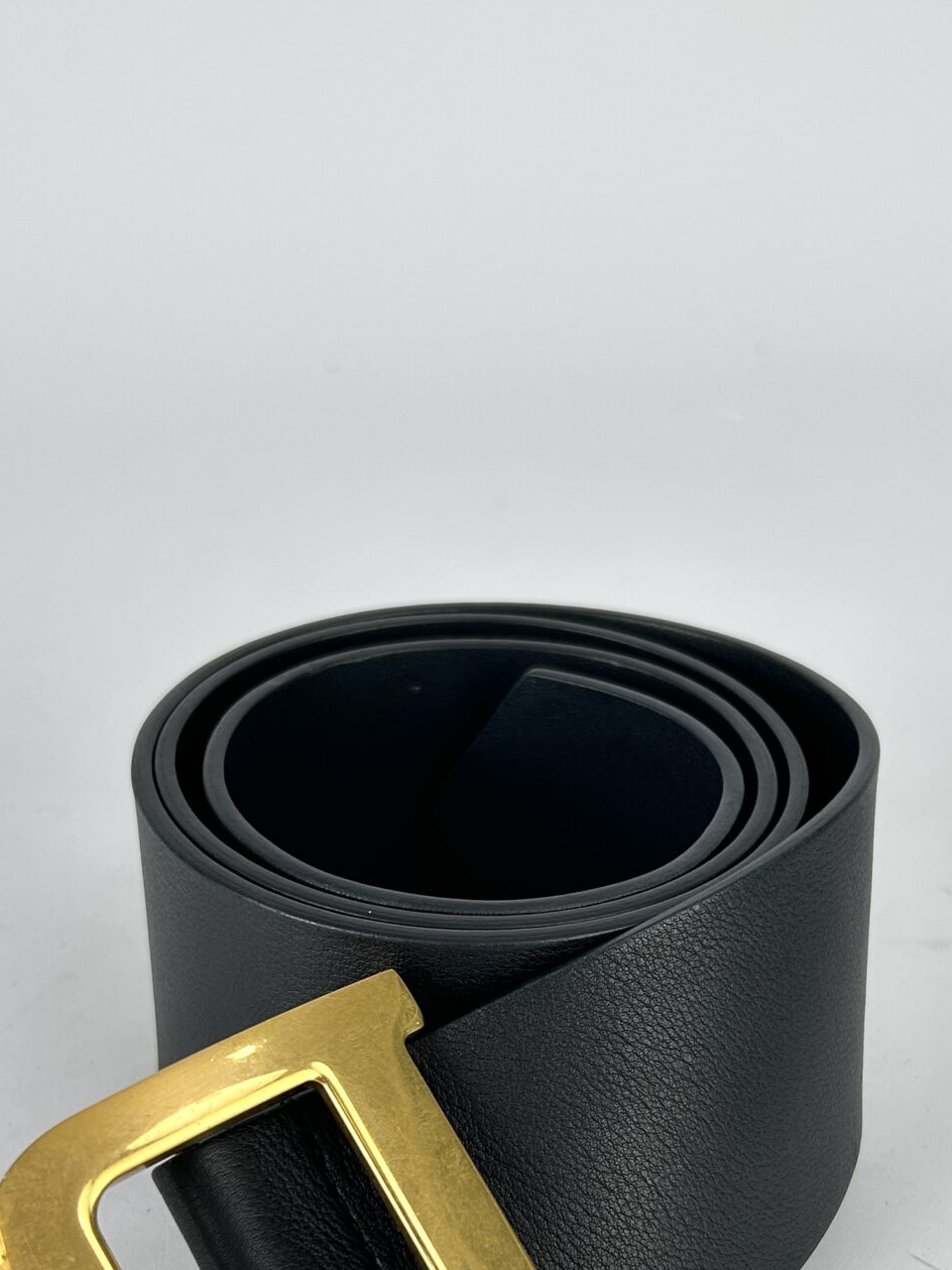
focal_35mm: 52
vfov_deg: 35.7
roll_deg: -2.9
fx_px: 1907
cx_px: 495
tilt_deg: -34.1
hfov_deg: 28.0
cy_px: 1002
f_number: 1.5
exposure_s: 1/156
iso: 40
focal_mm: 5.7
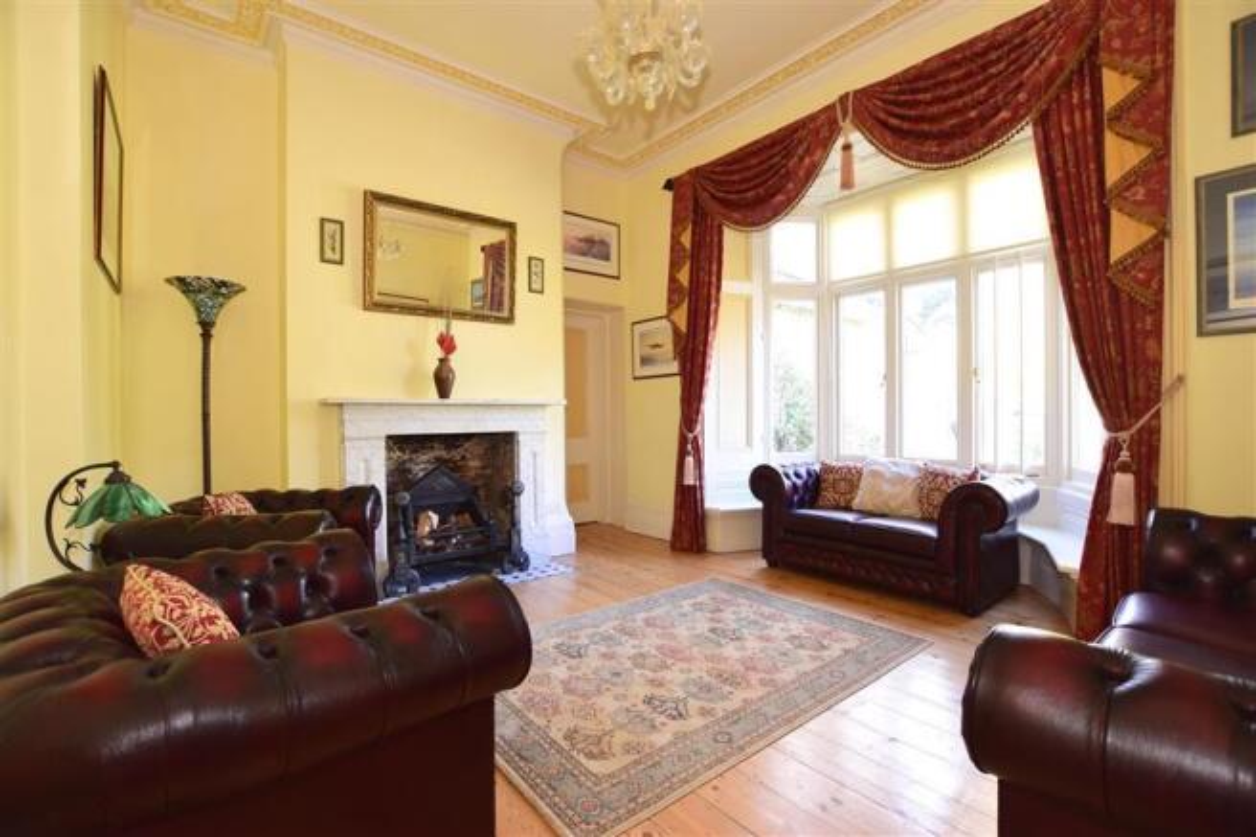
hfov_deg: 100.4
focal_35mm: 15
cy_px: 418
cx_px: 628
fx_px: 523
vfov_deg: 77.3
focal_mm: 10
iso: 200
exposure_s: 1/13
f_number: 5
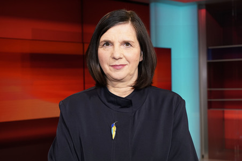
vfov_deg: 33.4
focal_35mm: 40
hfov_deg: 48.5
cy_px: 80
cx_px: 121
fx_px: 269
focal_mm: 40
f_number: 5
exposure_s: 1/125
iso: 1600
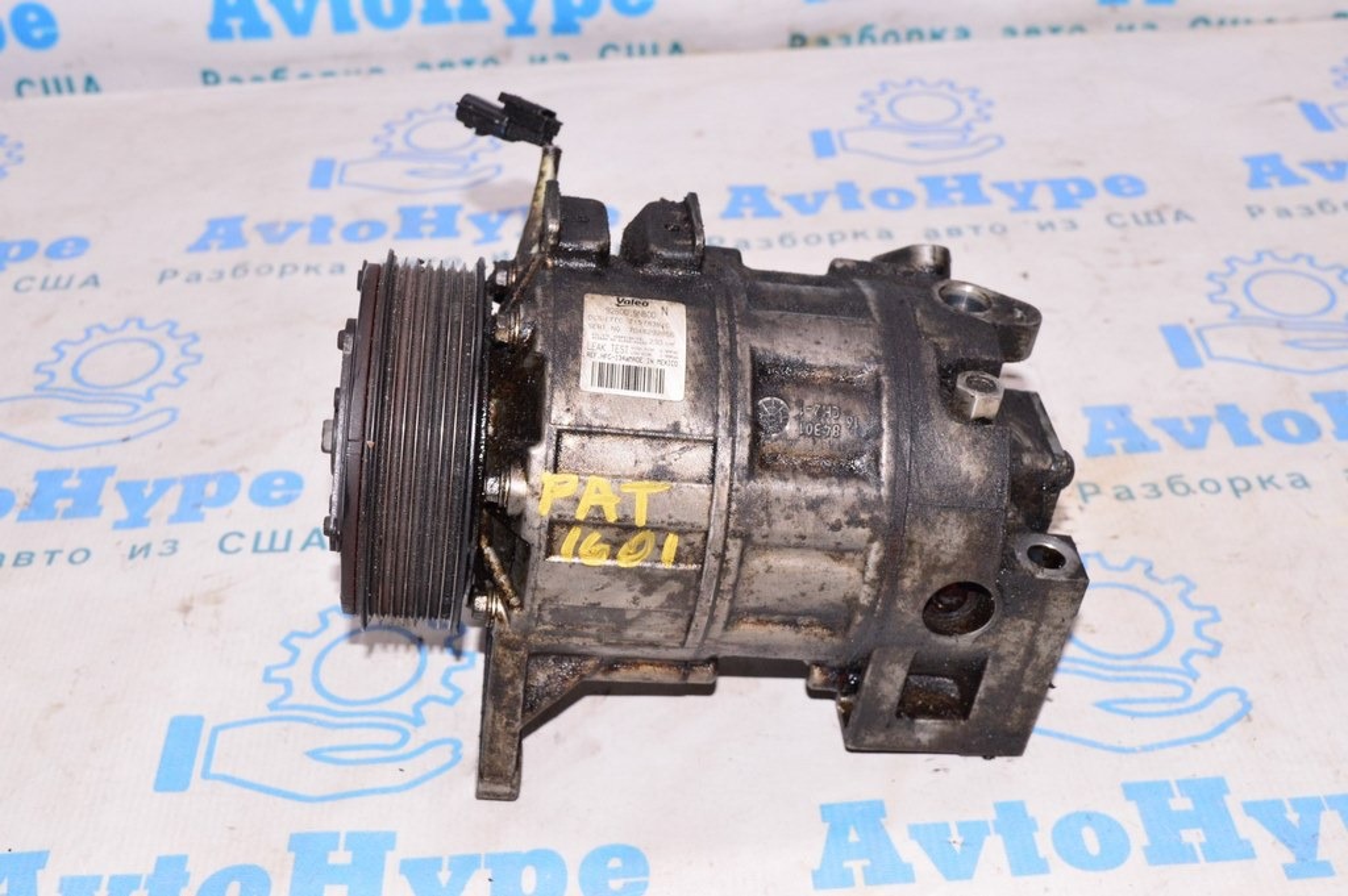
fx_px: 1740
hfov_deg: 42.4
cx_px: 674
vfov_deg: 28.9
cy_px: 448
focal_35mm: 46
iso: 1600
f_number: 8
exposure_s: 1/160
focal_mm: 31
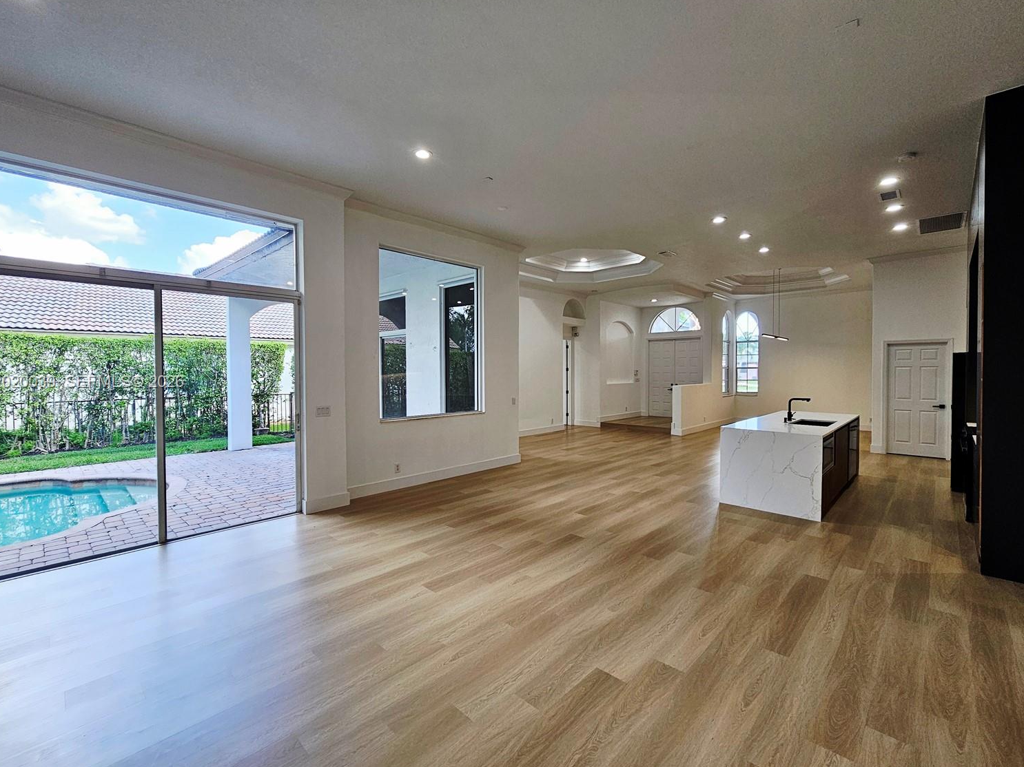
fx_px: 414
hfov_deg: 102.1
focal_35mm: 14
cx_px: 521
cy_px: 383
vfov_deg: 85.7
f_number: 2.2
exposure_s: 1/60.2
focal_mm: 2.2
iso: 64
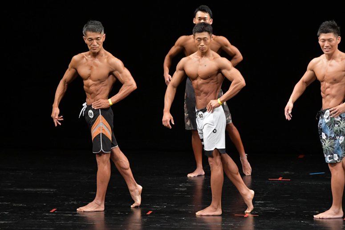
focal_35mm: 270
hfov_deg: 7.6
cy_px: 115
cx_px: 172
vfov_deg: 5.1
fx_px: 2586
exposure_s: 1/400
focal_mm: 180
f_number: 5.6
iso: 3200
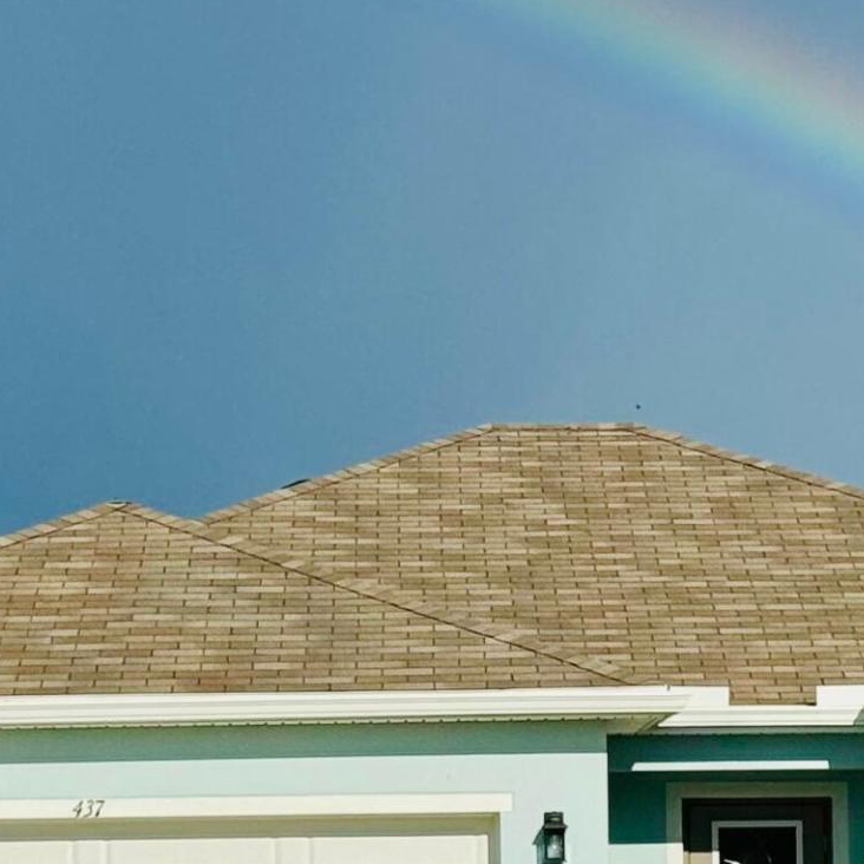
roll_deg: +0.8
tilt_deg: +5.0
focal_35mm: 167
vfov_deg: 10.5
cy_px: 412
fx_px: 4716
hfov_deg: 10.5
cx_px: 597
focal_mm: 6.76
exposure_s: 1/10526
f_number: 1.78
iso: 64
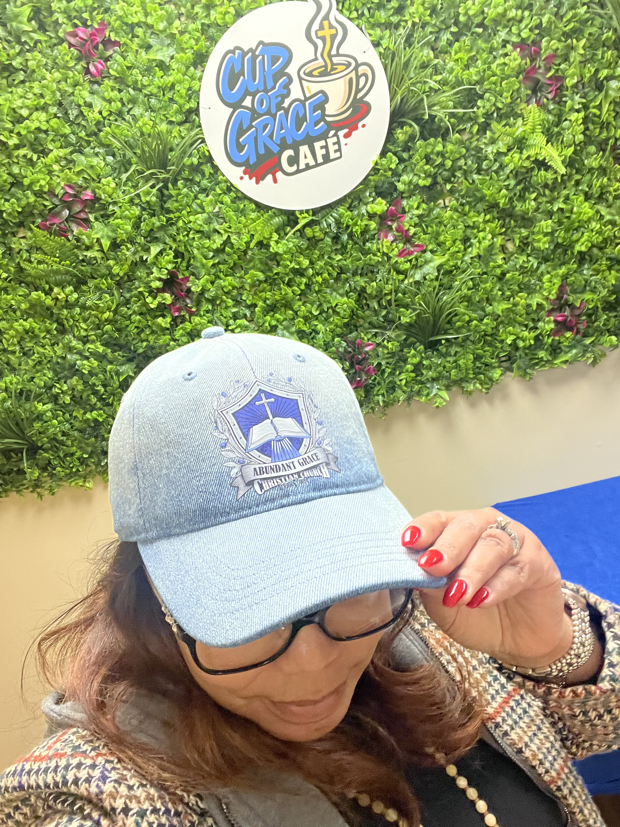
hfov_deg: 46.8
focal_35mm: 30
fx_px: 716
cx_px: 310
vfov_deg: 60.0
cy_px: 414
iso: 250
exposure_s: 1/60
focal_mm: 2.71
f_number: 2.2
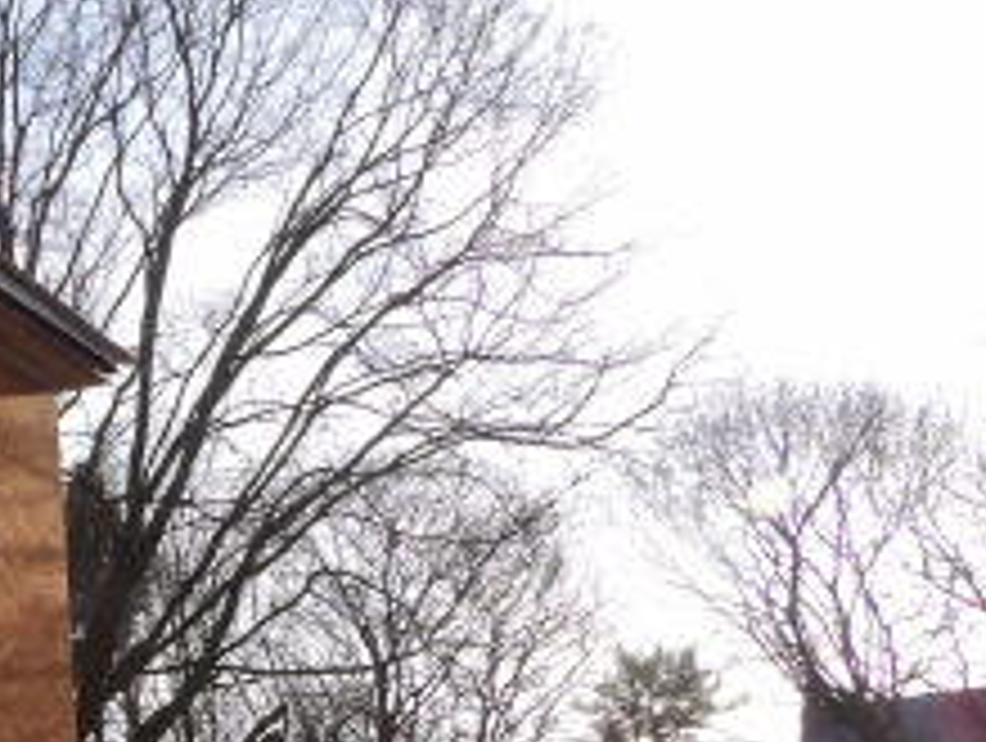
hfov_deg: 24.7
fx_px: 1997
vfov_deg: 20.0
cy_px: 850
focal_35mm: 70
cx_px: -234
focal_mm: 4.3
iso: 100
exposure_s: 1/233
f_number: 5.6
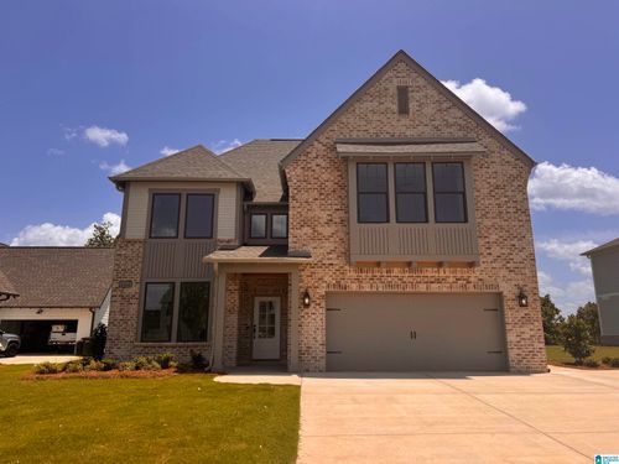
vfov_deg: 56.8
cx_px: 310
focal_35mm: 24
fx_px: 429
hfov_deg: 71.6
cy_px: 232
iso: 80
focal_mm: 6.76
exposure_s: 1/6410
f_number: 1.78
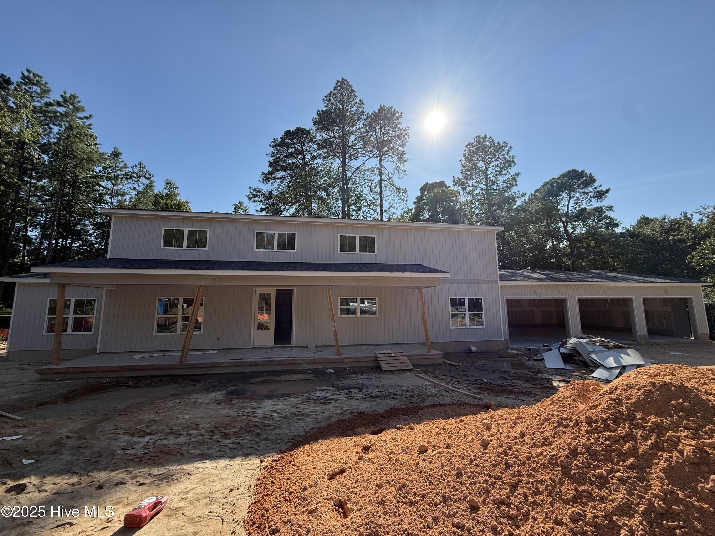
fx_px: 289
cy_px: 268
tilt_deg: +8.1
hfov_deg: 102.1
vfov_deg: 85.7
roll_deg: +0.4
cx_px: 358
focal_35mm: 14
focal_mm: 2.22
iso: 64
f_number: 2.2
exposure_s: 1/1901
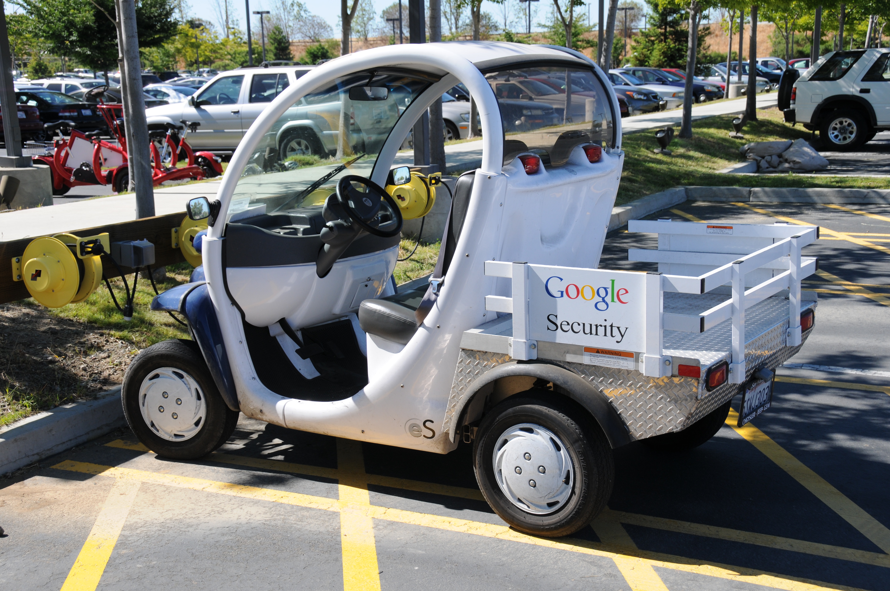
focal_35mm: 48
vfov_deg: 28.0
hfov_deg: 41.2
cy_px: 296
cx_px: 445
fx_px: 1185
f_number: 9
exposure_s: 1/320
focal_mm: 32
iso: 200
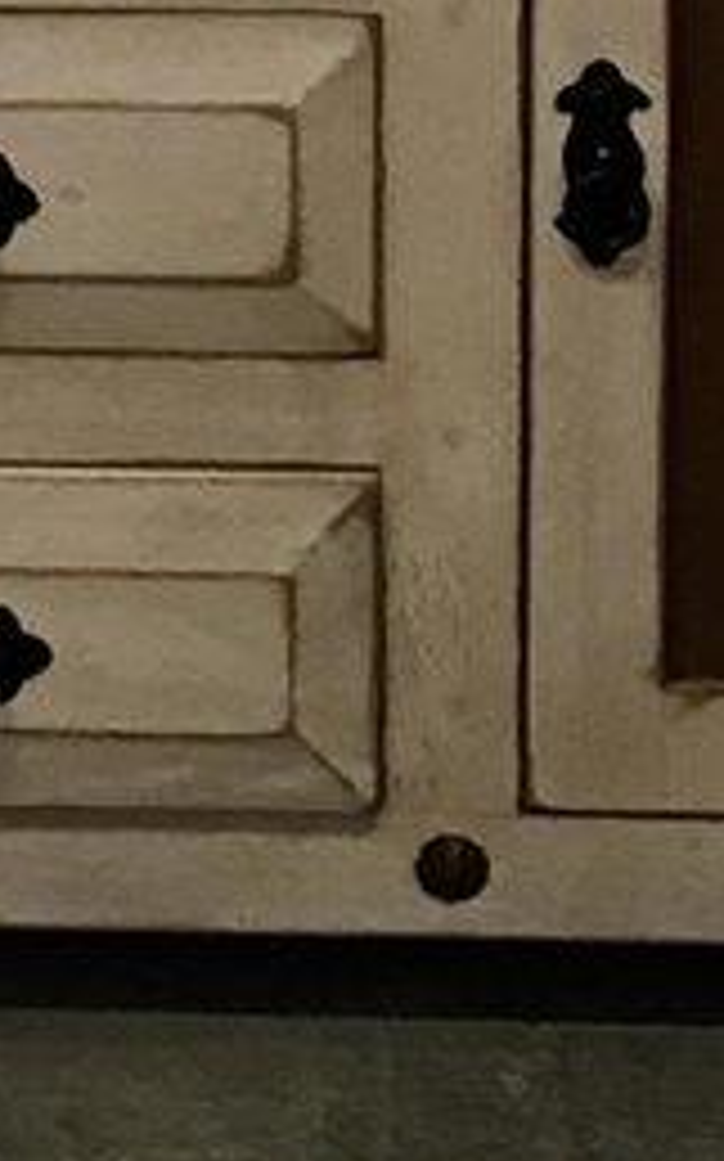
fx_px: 5784
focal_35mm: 183
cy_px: -1521
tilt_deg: -9.3
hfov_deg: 7.1
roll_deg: +1.1
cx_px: -234
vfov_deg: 10.1
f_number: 2.2
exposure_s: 1/30
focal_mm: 4.15
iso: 80
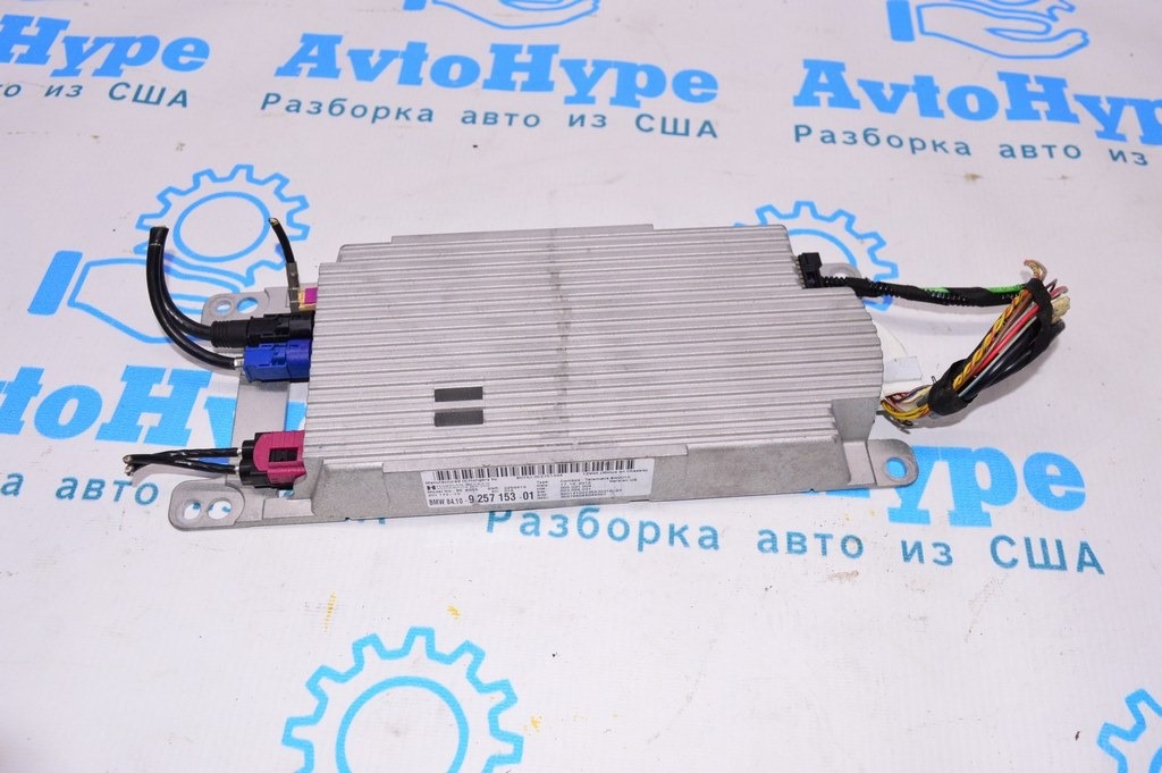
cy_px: 386
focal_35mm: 33
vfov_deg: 39.9
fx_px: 1064
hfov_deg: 57.3
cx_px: 581
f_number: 8
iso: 1600
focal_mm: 22
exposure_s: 1/200
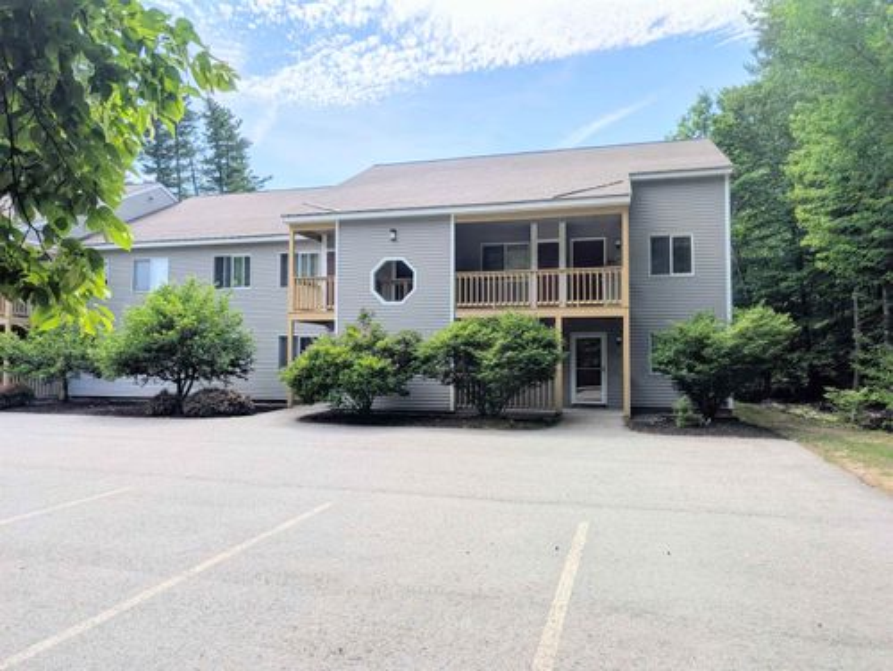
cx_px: 446
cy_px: 336
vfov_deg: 56.9
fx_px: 620
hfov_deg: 71.5
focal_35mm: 24
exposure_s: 1/1672
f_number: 1.68
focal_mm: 6.9
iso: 17
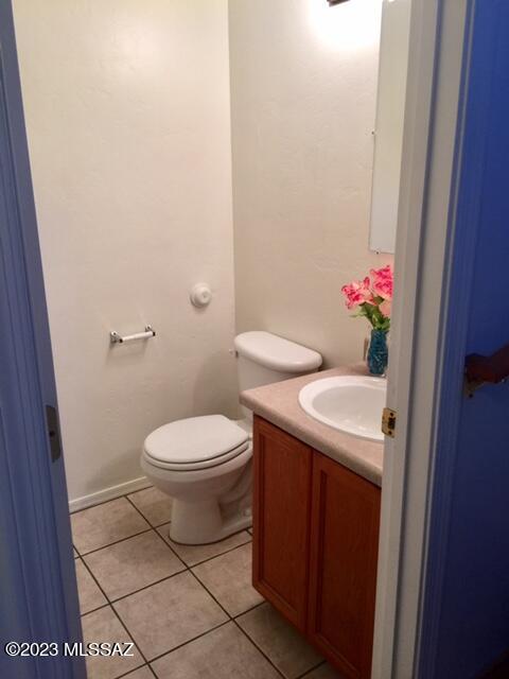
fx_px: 569
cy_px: 340
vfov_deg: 61.7
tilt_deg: -16.8
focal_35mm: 29
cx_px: 254
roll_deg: +1.4
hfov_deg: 48.2
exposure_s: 1/40
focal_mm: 4.15
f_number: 2.2
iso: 32
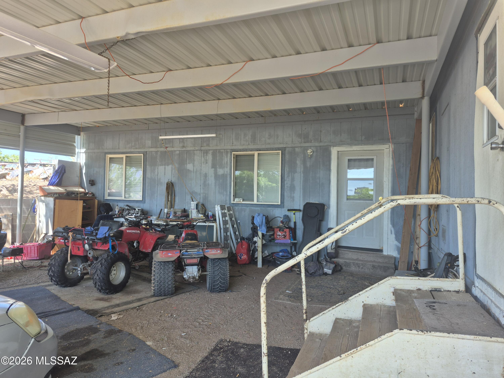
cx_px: 252
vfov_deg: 58.9
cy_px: 189
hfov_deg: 73.9
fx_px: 335
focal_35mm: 23
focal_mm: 5.4
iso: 25
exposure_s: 1/120
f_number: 1.8
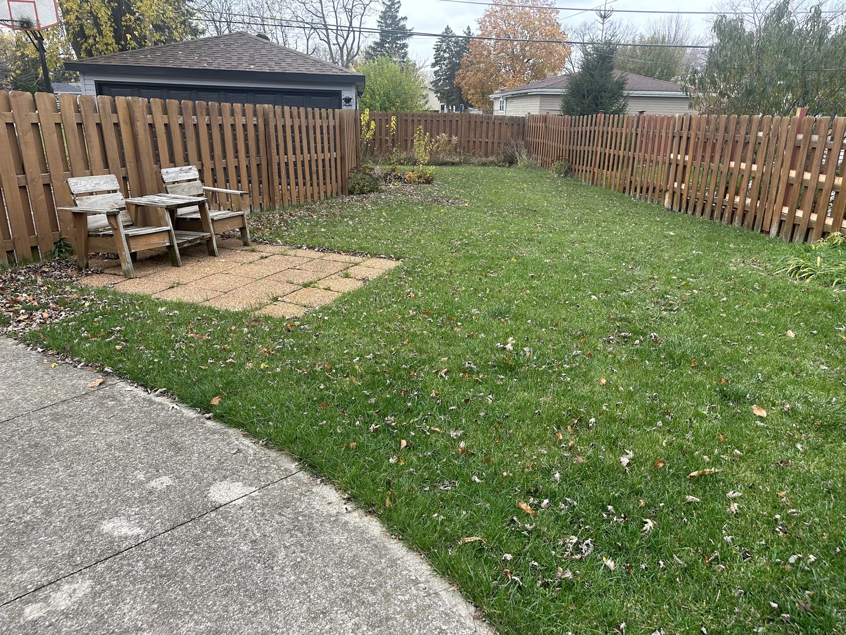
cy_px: 318
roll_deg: -1.0
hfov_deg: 71.6
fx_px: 587
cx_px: 423
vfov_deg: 56.8
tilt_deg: -19.5
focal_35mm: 24
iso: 80
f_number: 1.78
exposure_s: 1/850
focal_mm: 6.86
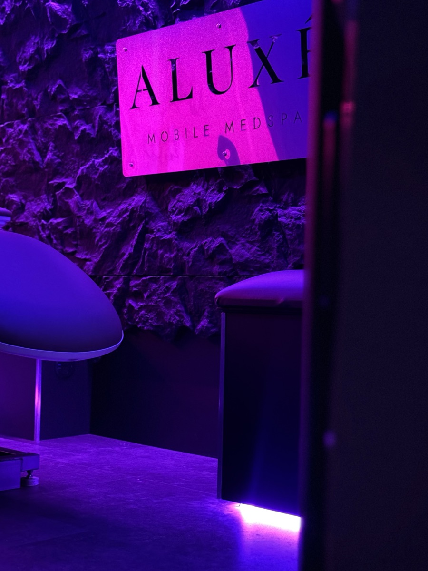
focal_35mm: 56
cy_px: 296
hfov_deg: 26.1
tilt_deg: -0.4
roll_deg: -1.2
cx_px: 196
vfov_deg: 34.3
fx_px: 923
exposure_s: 1/15
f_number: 1.78
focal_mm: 6.76
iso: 1000
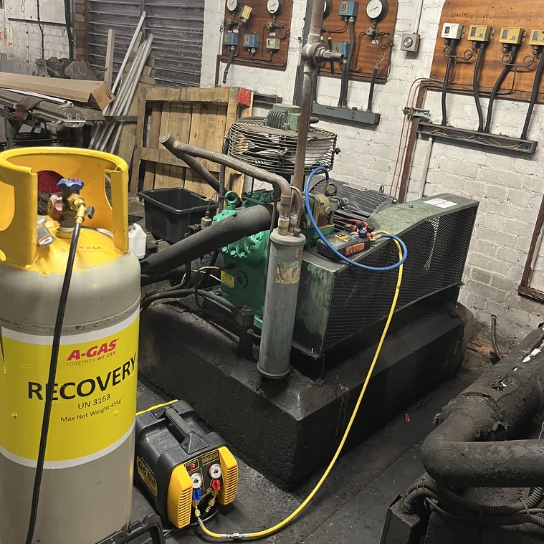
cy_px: 237
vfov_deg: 52.4
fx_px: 551
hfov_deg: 52.5
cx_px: 272
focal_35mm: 31
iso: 320
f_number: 1.6
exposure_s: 1/50
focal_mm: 5.1
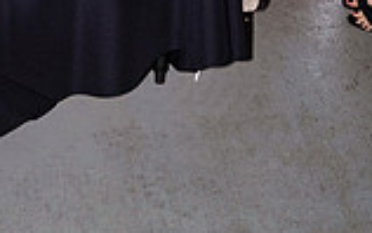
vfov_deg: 10.2
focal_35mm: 117
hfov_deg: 17.6
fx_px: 1192
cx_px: 87
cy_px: -264
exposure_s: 1/250
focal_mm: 27
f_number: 4.5
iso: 500
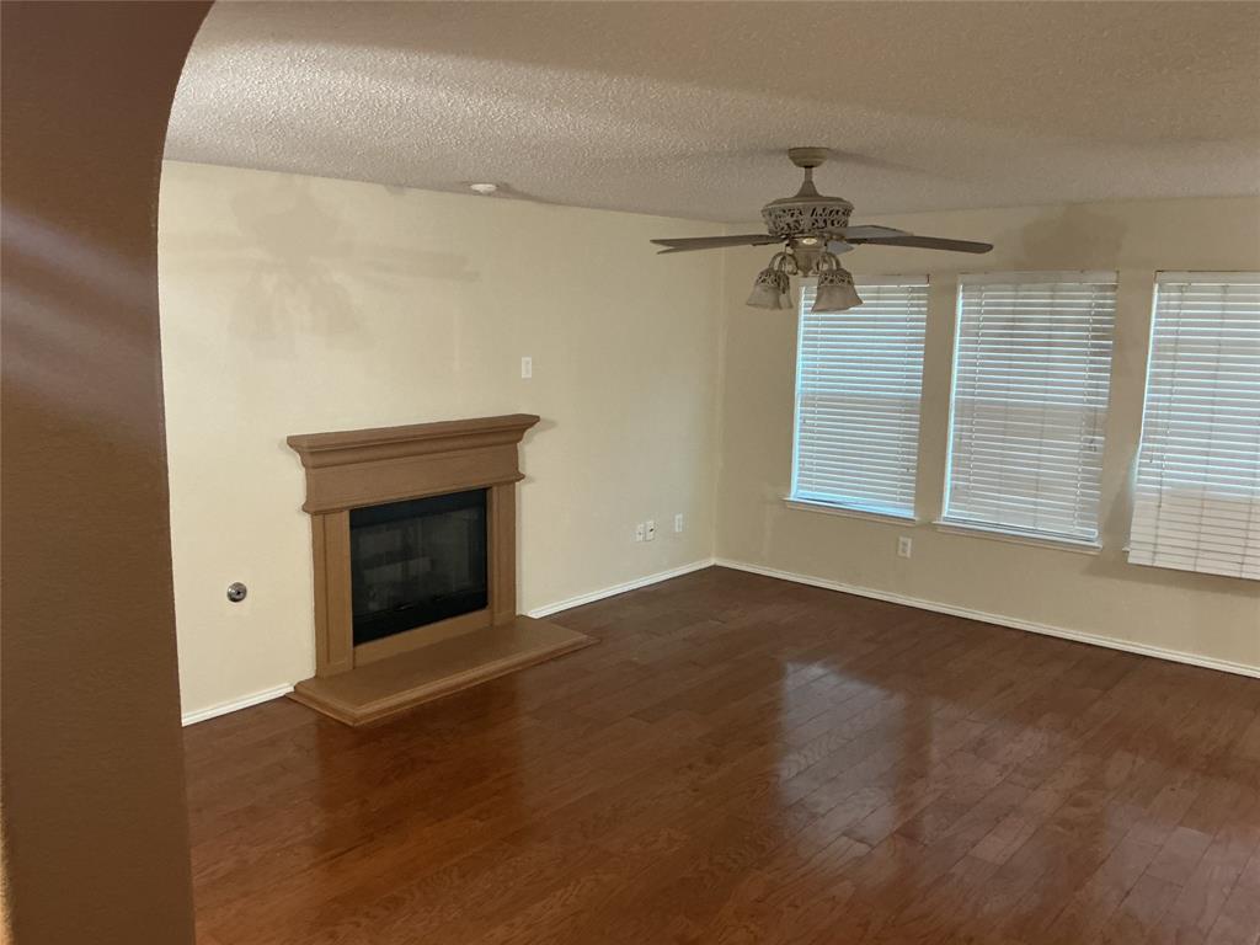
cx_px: 630
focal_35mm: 29
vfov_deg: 48.2
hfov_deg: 61.7
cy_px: 472
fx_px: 1056
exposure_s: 1/40
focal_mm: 3
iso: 320
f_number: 1.8
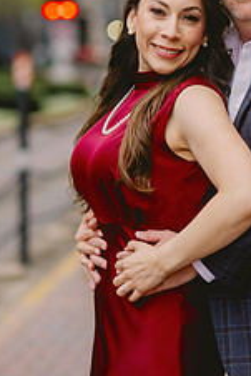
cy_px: 153
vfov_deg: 12.1
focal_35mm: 169
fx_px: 1765
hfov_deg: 8.1
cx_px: 211
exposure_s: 1/1000
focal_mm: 85
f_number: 2
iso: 400
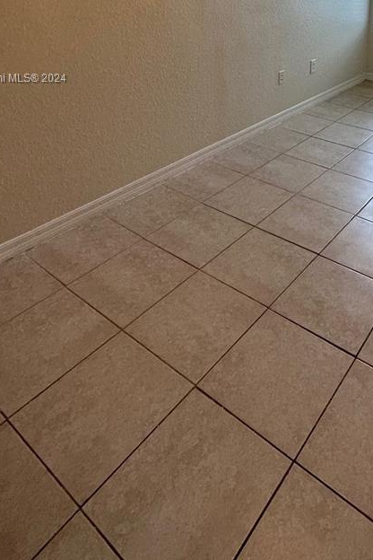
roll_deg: -1.3
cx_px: 306
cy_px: 79
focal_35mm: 28
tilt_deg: -16.7
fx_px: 435
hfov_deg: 43.9
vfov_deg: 58.1
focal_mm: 2.22
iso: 160
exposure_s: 1/120
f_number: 2.2
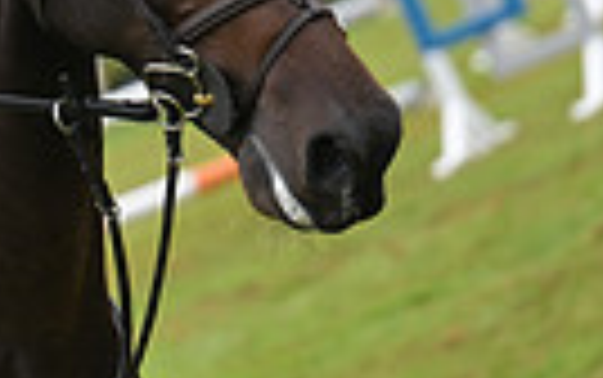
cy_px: -407
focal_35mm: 572
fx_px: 9408
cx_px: -603
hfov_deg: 3.6
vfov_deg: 2.3
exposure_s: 1/1250
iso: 1000
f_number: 4
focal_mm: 130
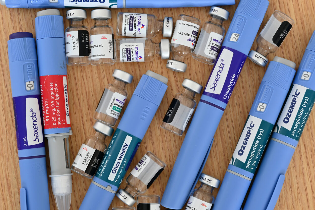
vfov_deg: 14.6
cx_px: 159
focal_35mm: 94
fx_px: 822
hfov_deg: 21.7
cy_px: 106
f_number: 11
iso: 100
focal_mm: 62
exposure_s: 1/5
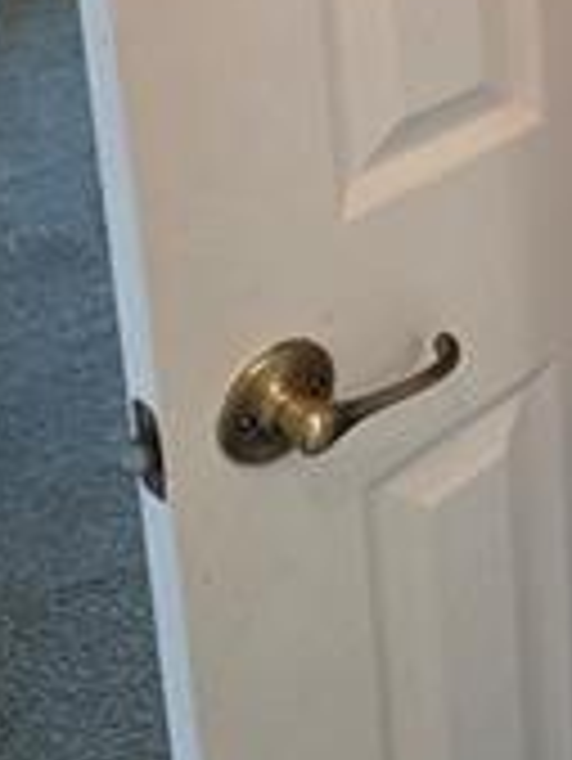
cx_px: 910
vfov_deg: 26.6
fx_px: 1298
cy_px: -279
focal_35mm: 59
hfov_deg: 20.4
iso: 250
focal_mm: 2.2
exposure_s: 1/120
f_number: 1.9
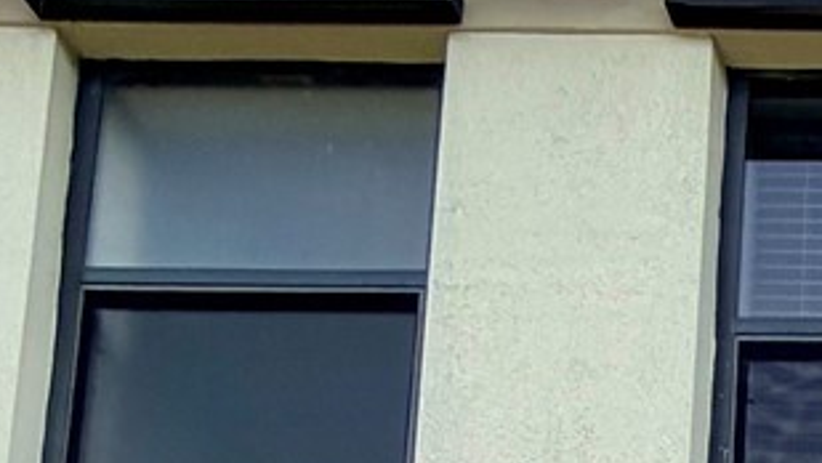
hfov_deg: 19.9
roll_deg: +0.1
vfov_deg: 9.2
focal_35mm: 79
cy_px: 1644
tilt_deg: +7.0
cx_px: 1468
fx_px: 1722
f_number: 2.2
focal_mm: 2.22
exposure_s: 1/694
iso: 40
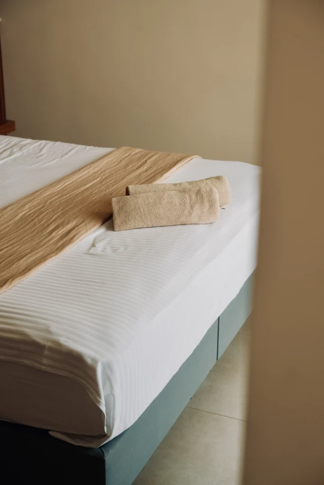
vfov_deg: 35.6
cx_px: 162
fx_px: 756
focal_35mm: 56
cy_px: 242
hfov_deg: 24.2
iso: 320
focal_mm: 37.4
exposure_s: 1/85
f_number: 4.5
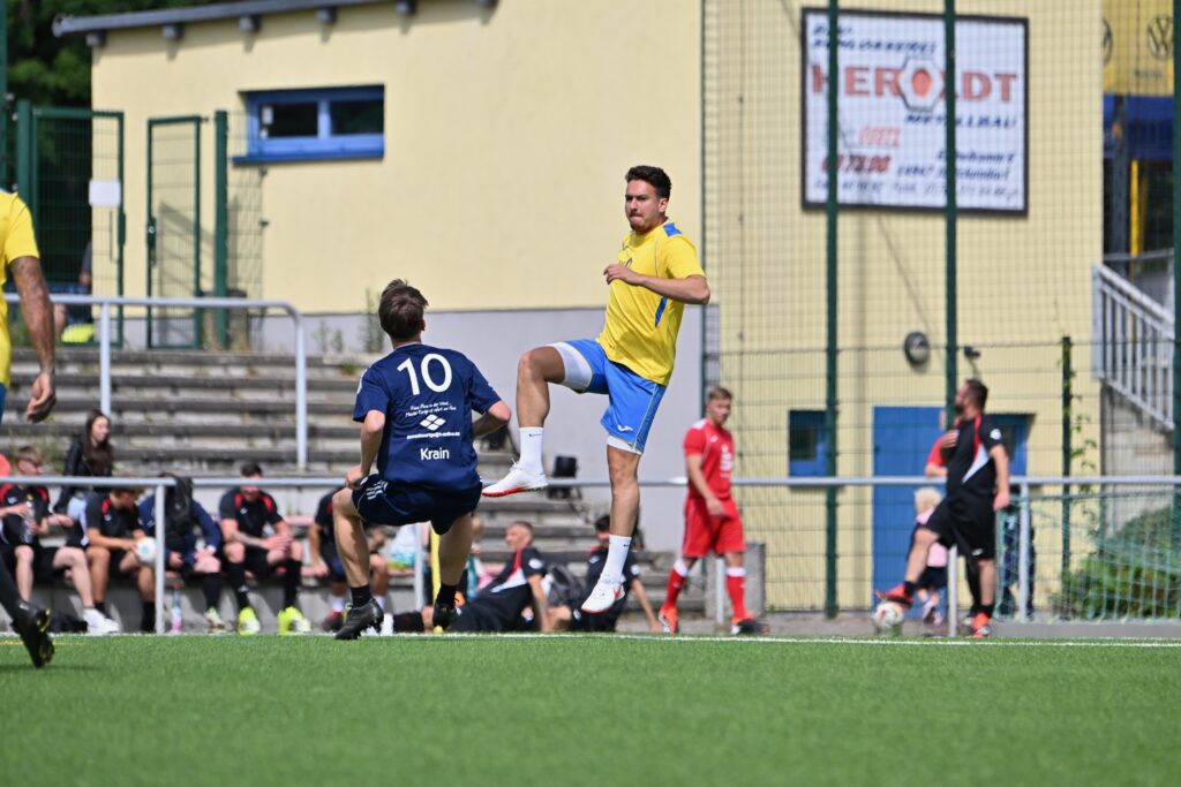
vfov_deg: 4.2
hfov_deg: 6.2
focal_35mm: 330
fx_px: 10827
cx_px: 590
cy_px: 394
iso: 160
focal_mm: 330
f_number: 5.6
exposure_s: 1/1600
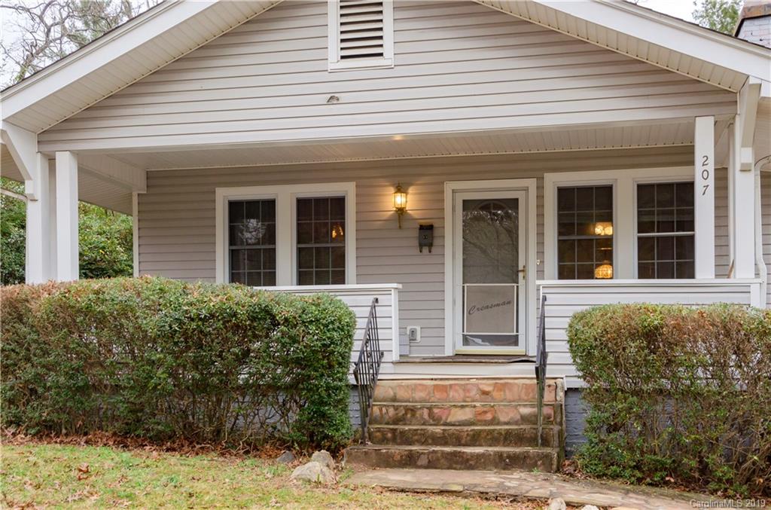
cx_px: 386
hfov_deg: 46.5
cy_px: 255
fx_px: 897
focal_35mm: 42
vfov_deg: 31.7
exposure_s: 1/80
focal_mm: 28
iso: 400
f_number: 7.1
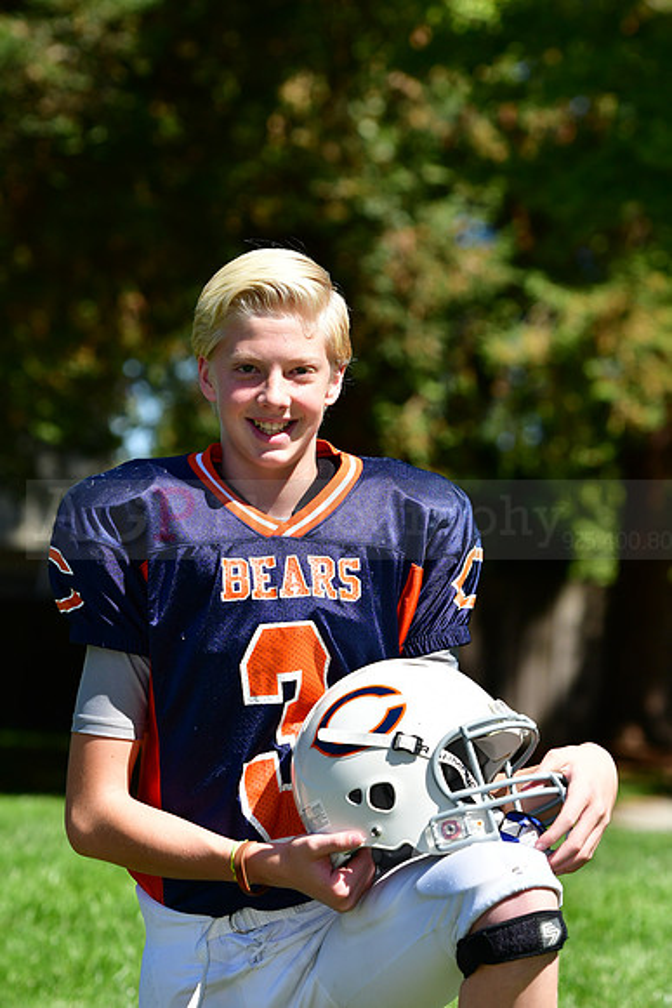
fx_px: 4869
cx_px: 336
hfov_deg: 7.9
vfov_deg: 11.8
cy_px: 504
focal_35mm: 174
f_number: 4.5
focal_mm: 116
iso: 400
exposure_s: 1/3200
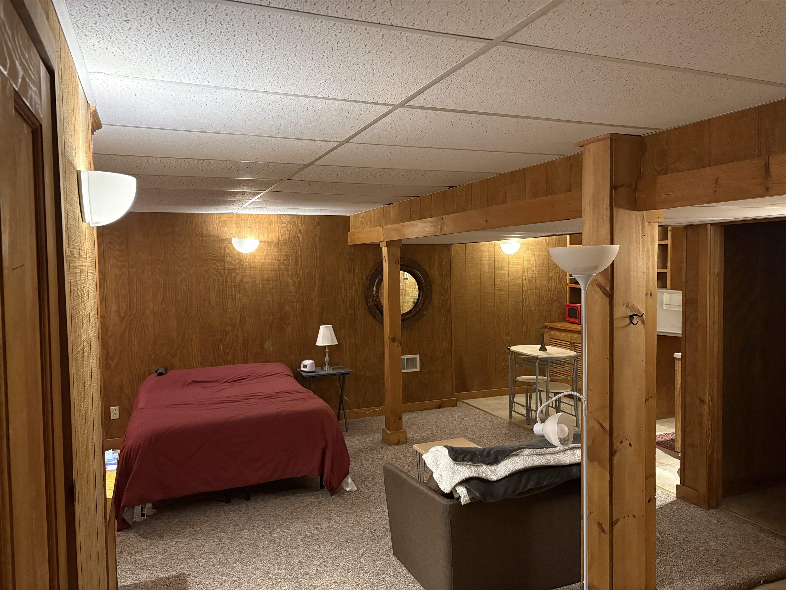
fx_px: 590
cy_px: 295
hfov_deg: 67.3
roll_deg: +1.1
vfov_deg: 53.1
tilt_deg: -3.0
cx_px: 393
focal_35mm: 26
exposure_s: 1/30
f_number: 1.6
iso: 500
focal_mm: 5.96
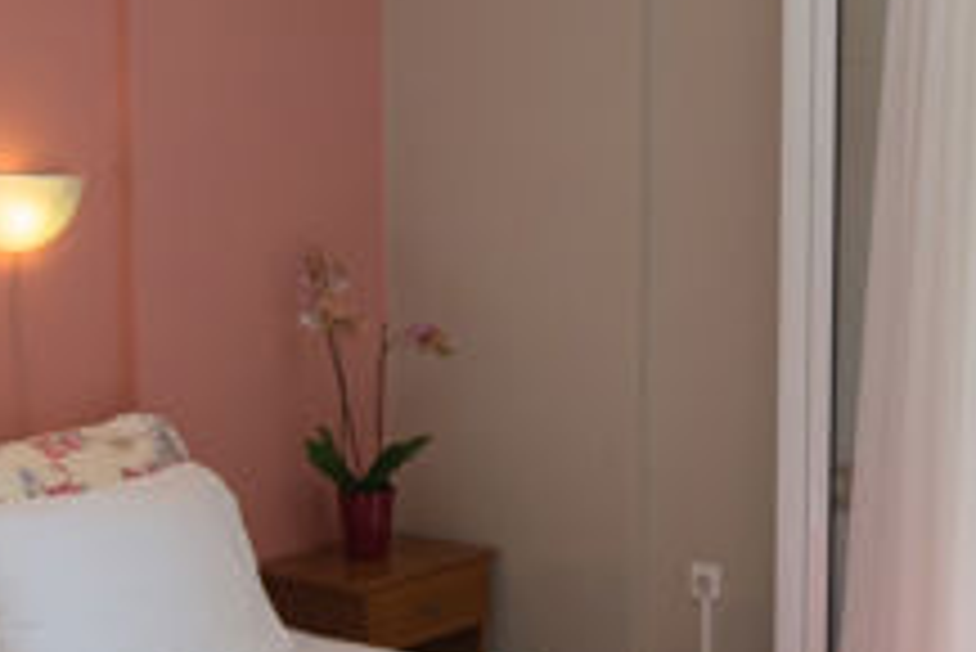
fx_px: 1790
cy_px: 351
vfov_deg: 20.6
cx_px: 729
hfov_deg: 30.0
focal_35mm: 66
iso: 640
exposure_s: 1/125
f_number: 9
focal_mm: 14
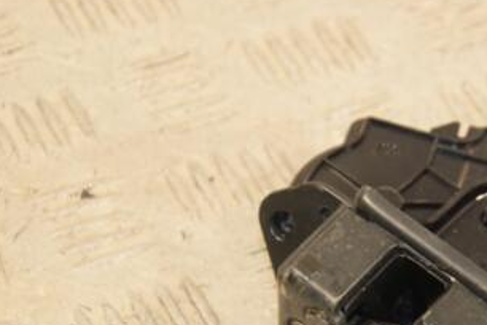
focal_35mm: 206
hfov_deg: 9.9
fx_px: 2787
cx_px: 444
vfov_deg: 6.7
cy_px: 245
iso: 800
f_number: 6.3
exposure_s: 1/200
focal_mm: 70
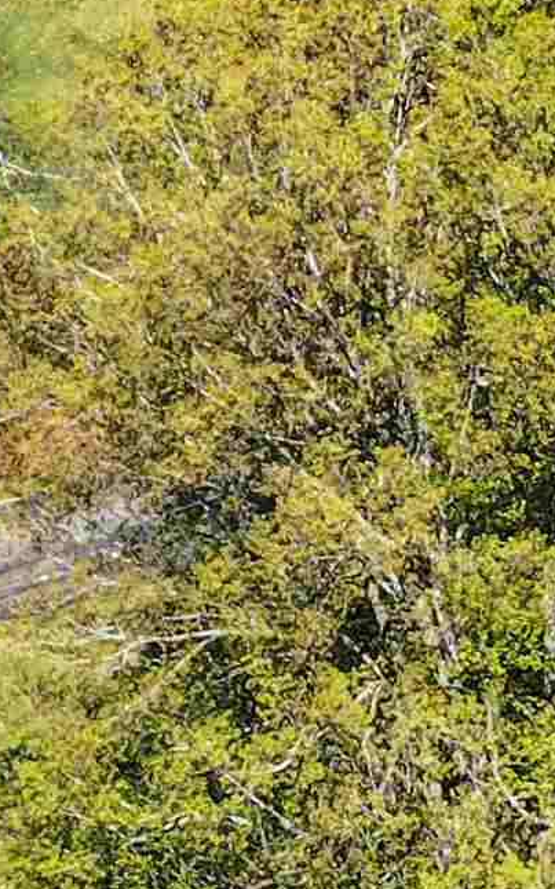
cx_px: 1991
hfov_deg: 1.6
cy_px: -362
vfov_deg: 2.5
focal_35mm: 838
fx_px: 20285
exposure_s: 1/400
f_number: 3.4
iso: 100
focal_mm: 30.71
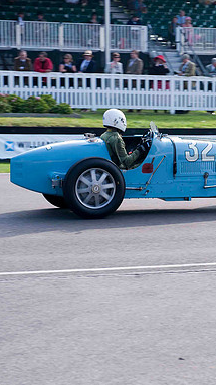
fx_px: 1132
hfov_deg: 10.8
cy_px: 192
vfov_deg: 19.3
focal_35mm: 111
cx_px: 201
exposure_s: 1/1000
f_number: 4.5
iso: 500
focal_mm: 70
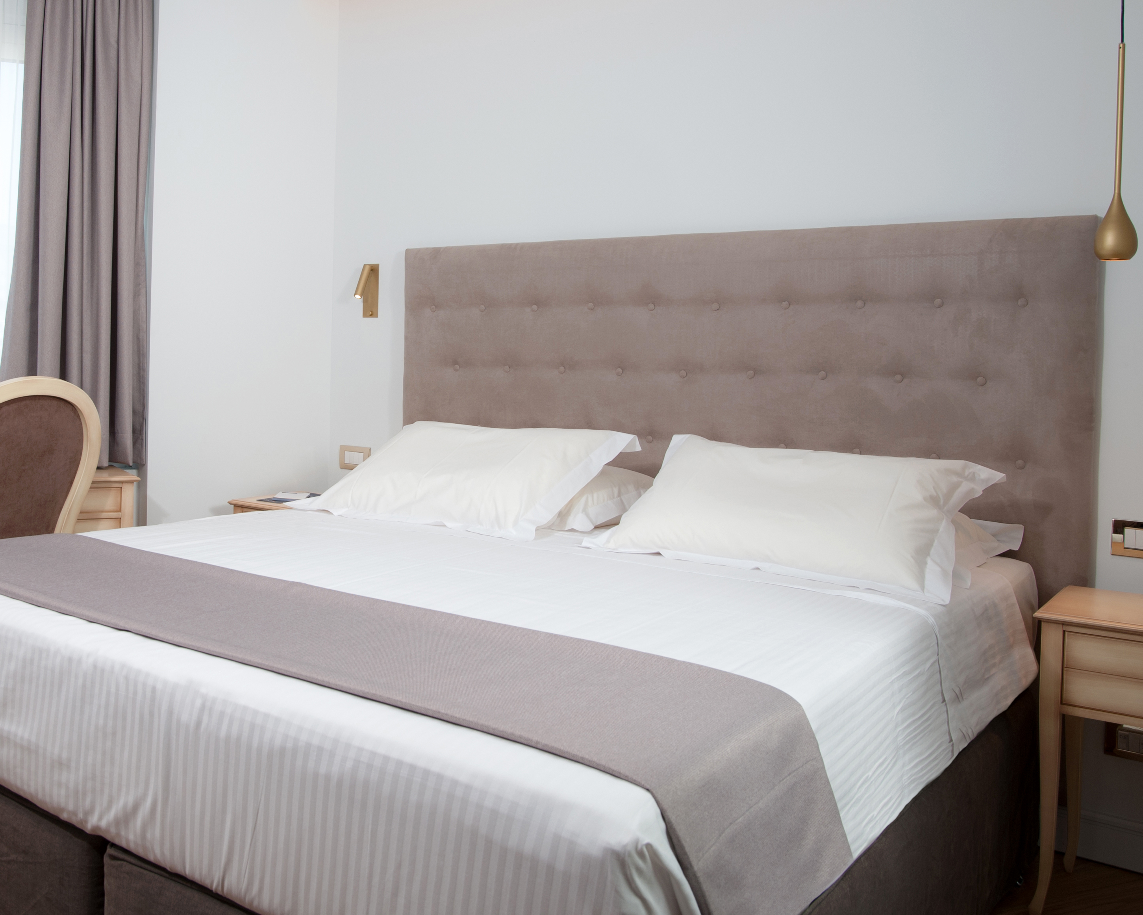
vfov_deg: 44.4
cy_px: 384
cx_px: 375
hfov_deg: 53.1
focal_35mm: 33
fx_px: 1116
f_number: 10
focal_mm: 24
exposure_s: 1/80
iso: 250
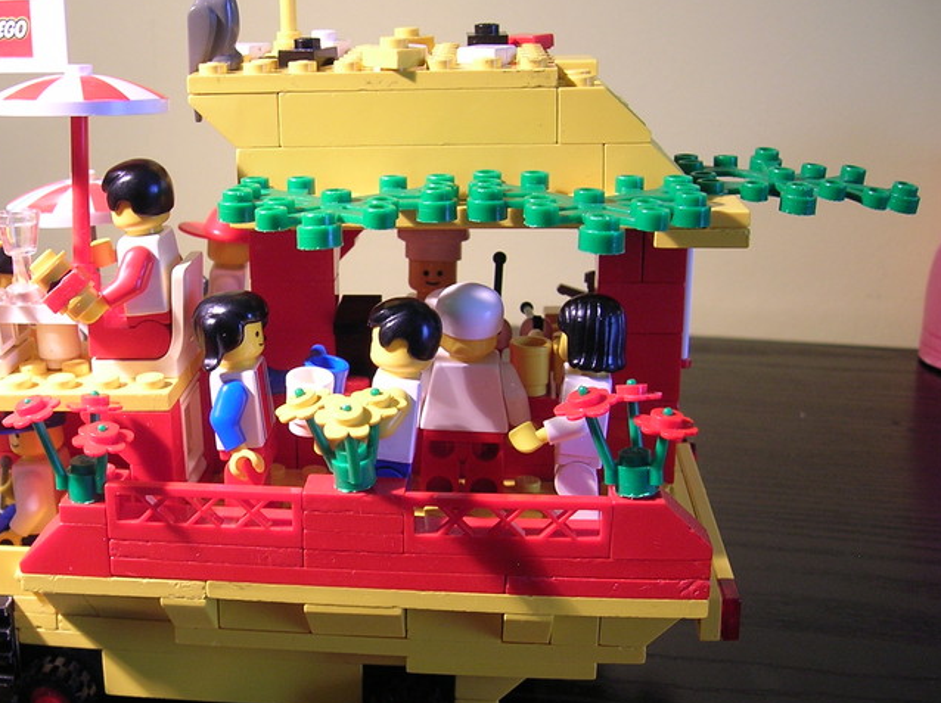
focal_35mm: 48
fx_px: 1303
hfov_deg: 39.2
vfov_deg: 30.2
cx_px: 311
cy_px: 382
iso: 50
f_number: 2.9
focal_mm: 5.7
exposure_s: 1/5
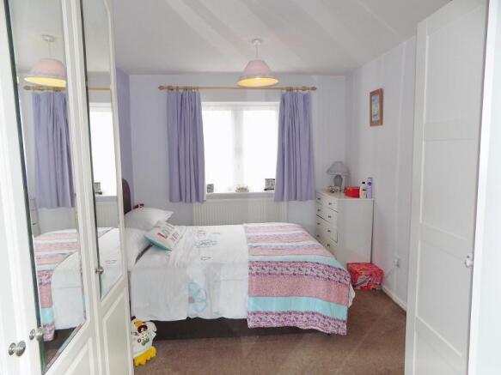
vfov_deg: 58.9
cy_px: 188
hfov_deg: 73.9
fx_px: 333
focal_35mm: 23
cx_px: 250
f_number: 3.1
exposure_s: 1/30
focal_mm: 4
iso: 80
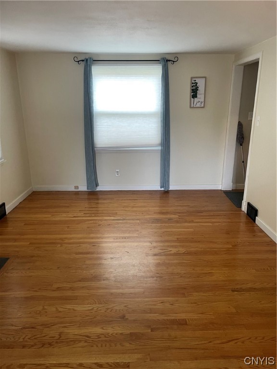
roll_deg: -1.5
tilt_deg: -15.2
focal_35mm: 26
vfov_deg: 67.3
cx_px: 138
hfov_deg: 53.1
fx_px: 277
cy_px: 184
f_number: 1.6
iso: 200
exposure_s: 1/60
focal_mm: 4.2
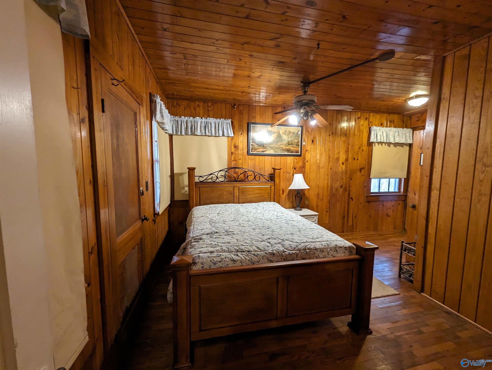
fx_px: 185
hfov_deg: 106.1
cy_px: 185
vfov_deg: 90.1
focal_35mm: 13
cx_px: 246
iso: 212
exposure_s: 1/30
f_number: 2.2
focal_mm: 1.95
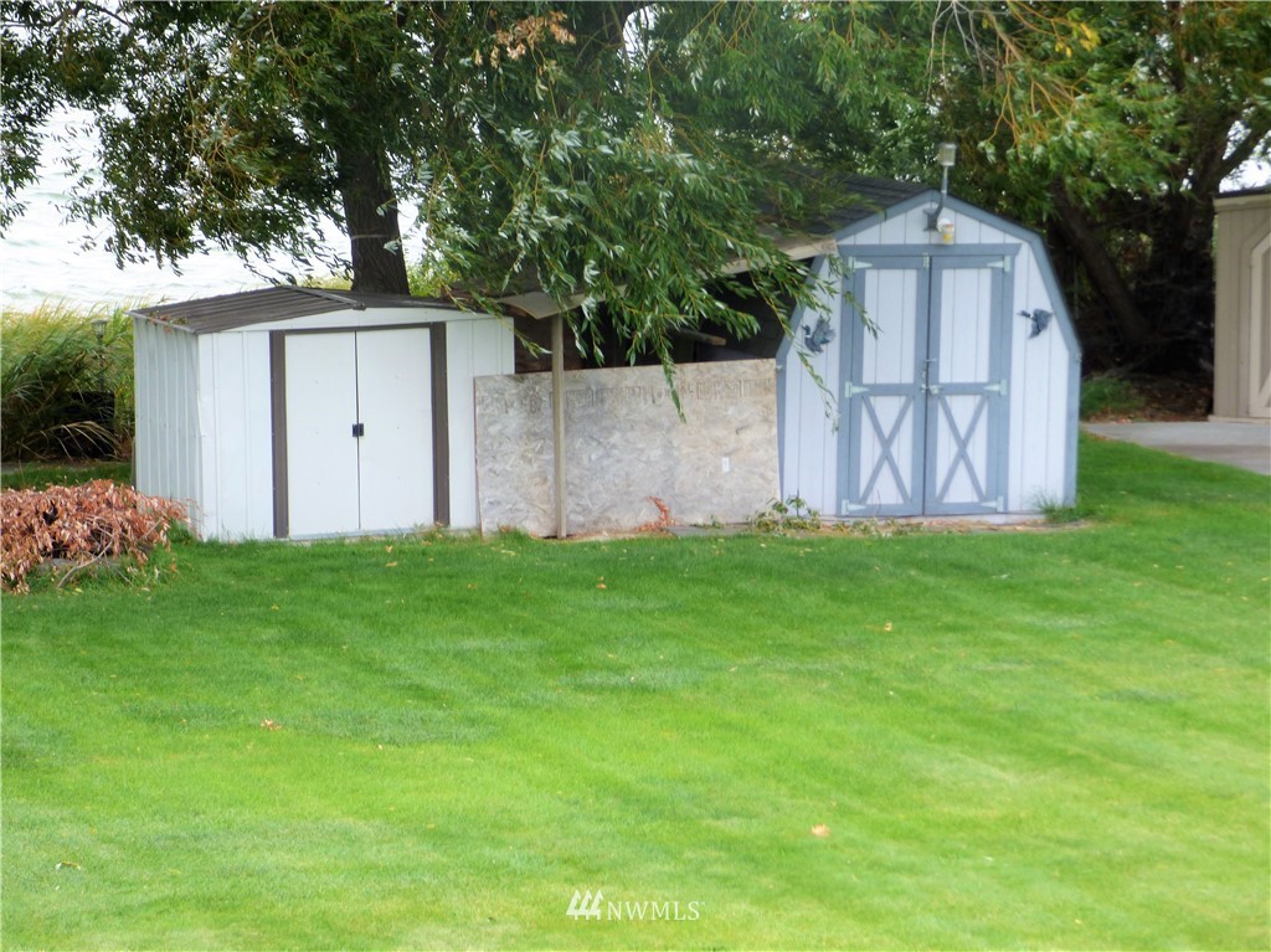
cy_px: 476
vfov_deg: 8.9
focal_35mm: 166
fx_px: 6092
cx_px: 636
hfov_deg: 11.9
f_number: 5.4
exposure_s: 1/100
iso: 100
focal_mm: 26.98
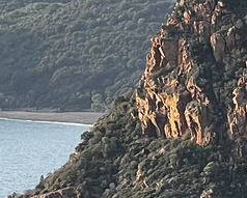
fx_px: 3696
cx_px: 497
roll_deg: +0.2
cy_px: 547
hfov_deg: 3.8
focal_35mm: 505
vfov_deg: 3.0
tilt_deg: -8.6
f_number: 2.8
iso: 32
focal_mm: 9
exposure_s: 1/164
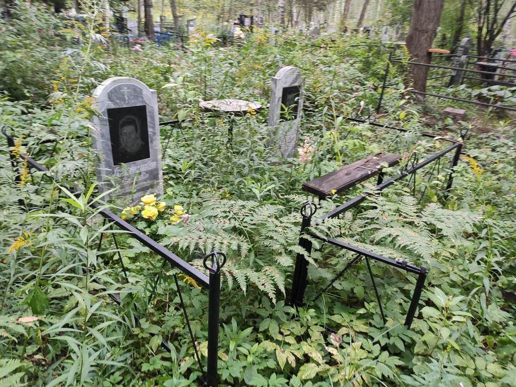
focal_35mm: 26
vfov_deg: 53.1
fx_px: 388
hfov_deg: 67.3
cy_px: 194
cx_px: 258
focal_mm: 4.77
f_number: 1.75
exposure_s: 1/40
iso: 339
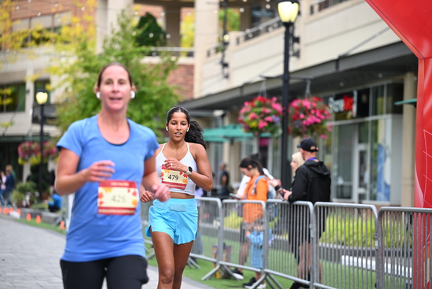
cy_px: 144
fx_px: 1380
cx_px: 216
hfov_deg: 17.8
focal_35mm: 115
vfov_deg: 11.9
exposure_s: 1/1600
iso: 640
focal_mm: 115
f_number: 2.8
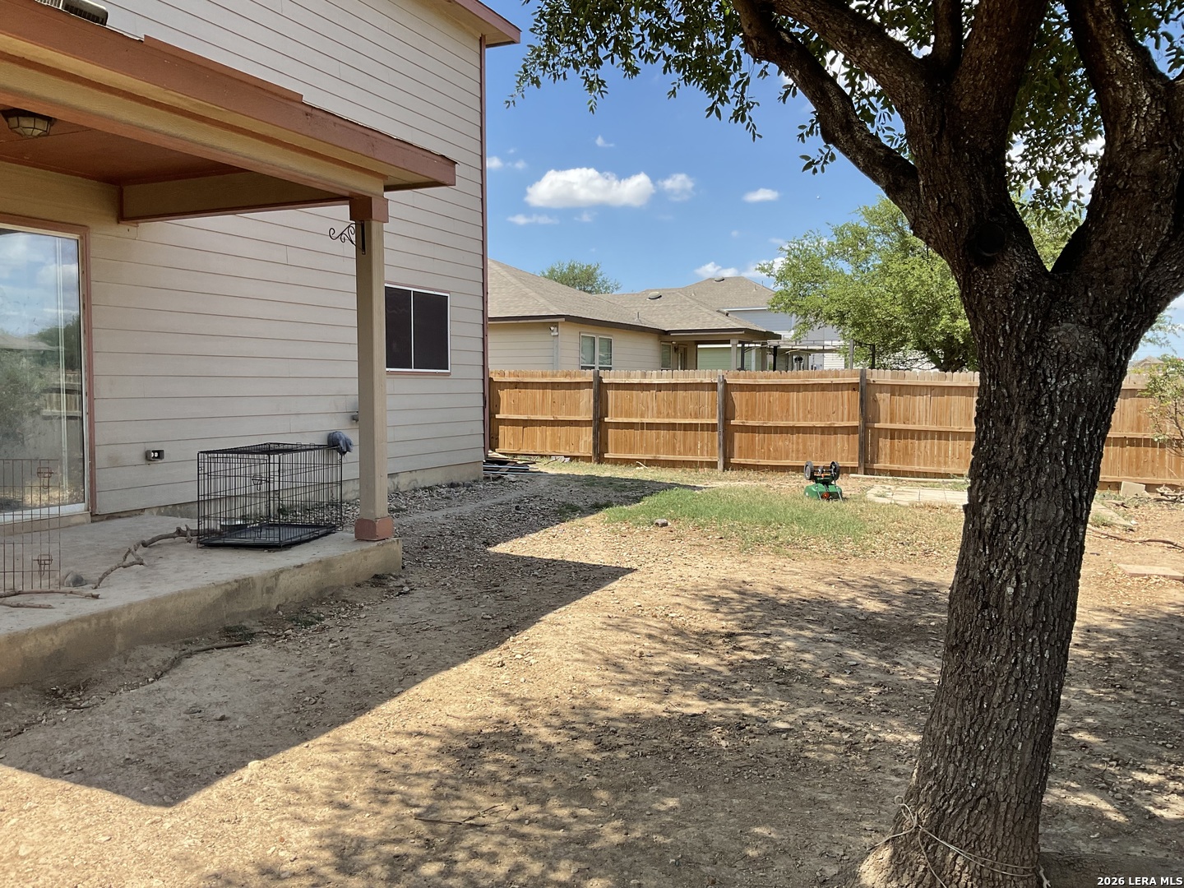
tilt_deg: -2.5
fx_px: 992
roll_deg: -0.5
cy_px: 444
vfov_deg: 48.2
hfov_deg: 61.7
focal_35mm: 29
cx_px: 592
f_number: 1.8
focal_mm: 3
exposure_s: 1/1195
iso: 16
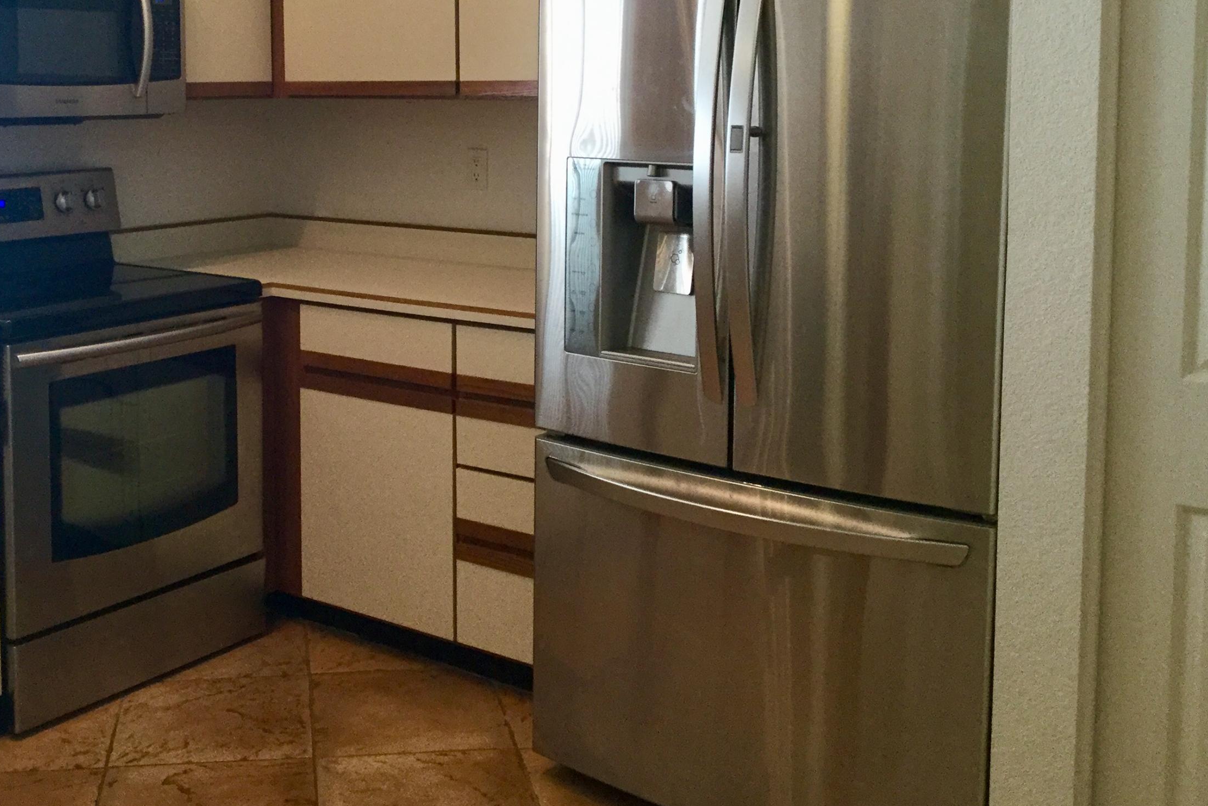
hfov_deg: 44.0
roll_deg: +1.6
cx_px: 424
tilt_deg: -5.6
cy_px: 222
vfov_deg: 30.1
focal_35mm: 44
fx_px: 1477
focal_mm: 3.3
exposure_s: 1/30
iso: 50
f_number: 2.4
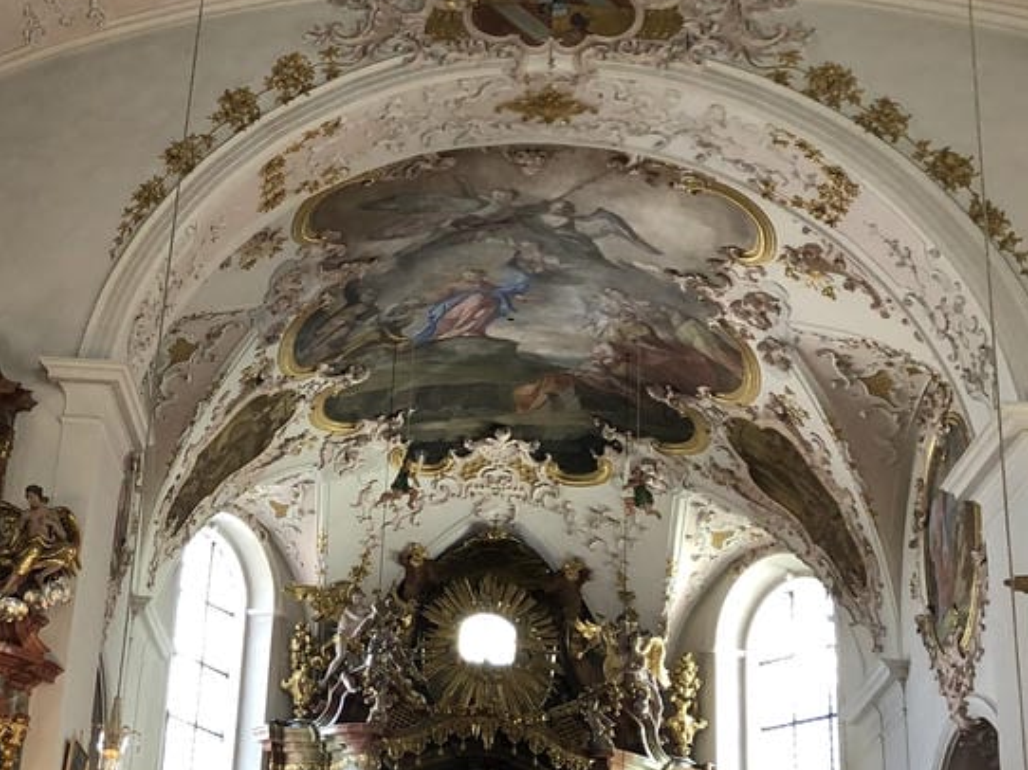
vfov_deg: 23.6
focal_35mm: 62
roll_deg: -9.8
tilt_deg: +21.2
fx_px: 1840
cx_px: -78
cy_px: 398
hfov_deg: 28.6
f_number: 1.8
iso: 40
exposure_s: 1/17
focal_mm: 3.99
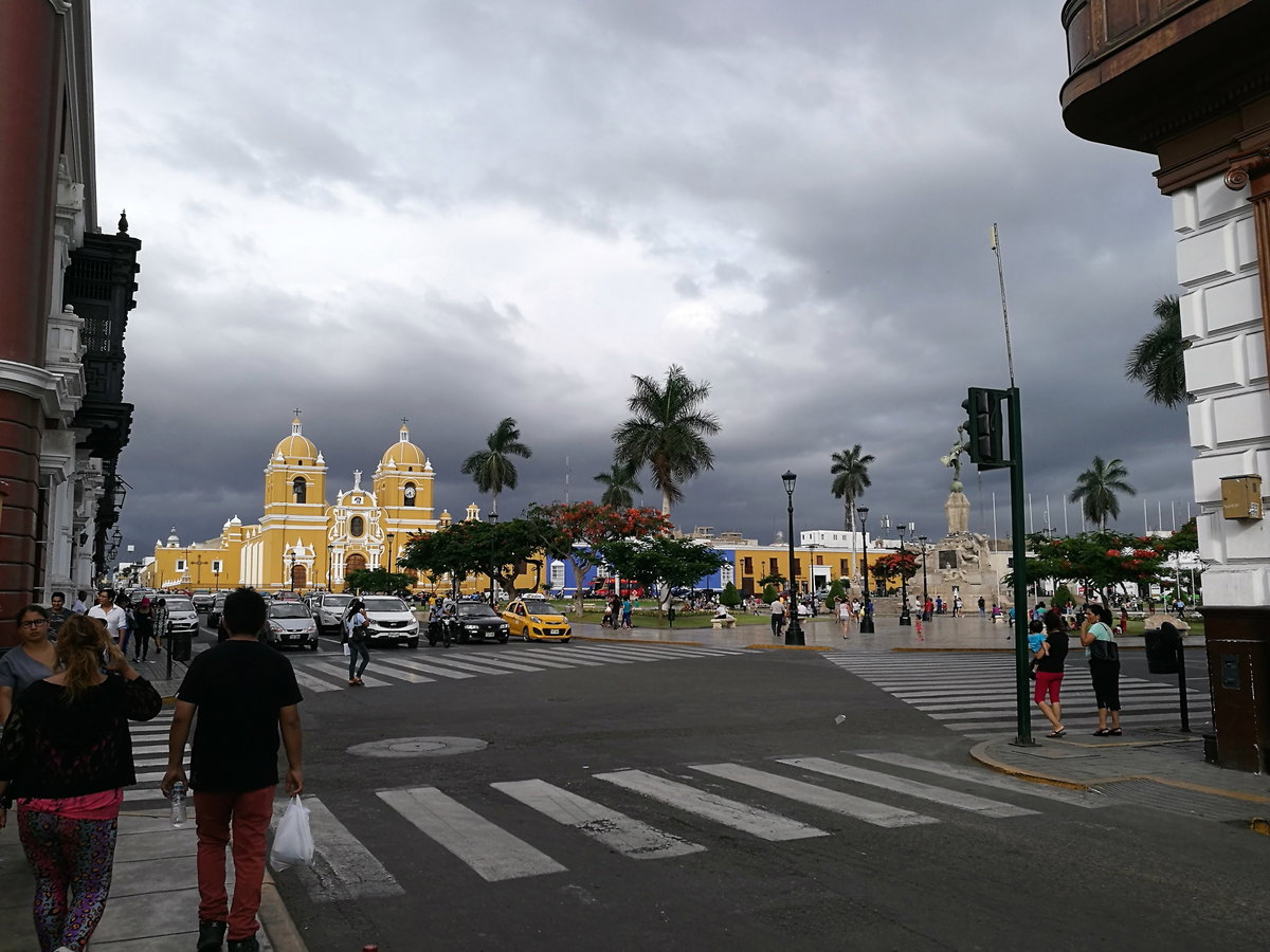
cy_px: 476
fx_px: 991
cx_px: 635
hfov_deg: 65.3
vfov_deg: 51.4
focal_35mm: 27
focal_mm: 4.5
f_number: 2.2
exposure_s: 1/1067
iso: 50
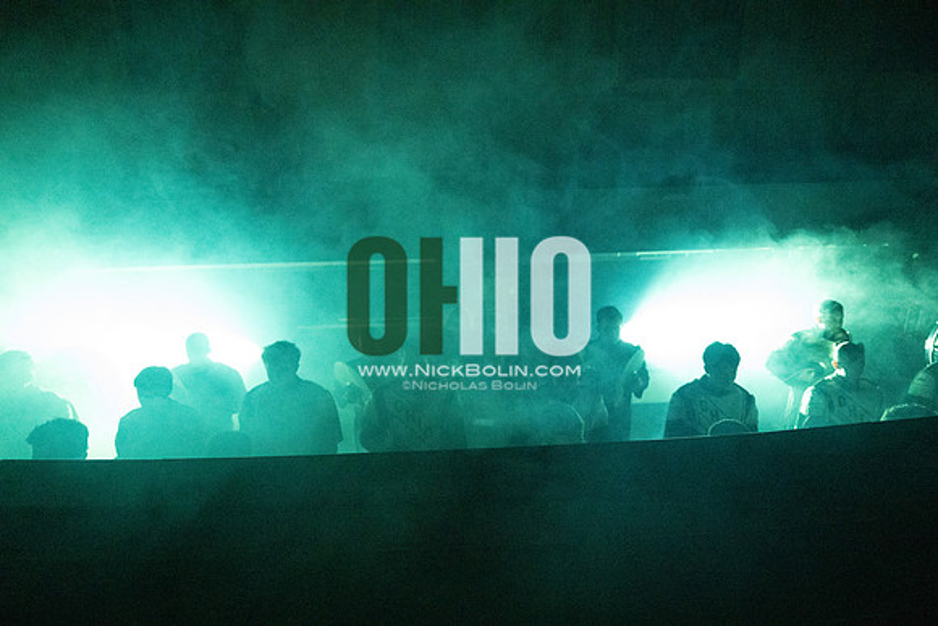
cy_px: 313
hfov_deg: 73.7
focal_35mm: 24
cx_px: 469
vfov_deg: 53.2
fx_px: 625
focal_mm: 24
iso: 25600
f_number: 2.8
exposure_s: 1/500
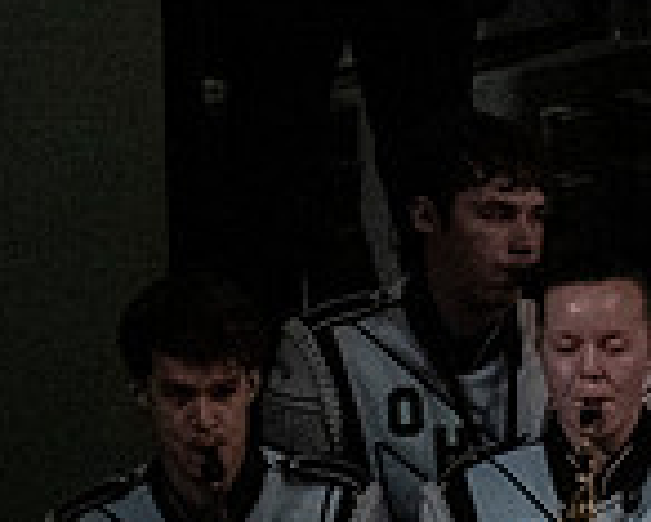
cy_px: 379
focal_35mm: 1115
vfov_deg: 1.4
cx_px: 1124
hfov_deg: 1.7
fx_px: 21497
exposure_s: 1/500
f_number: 4
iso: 4000
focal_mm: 200
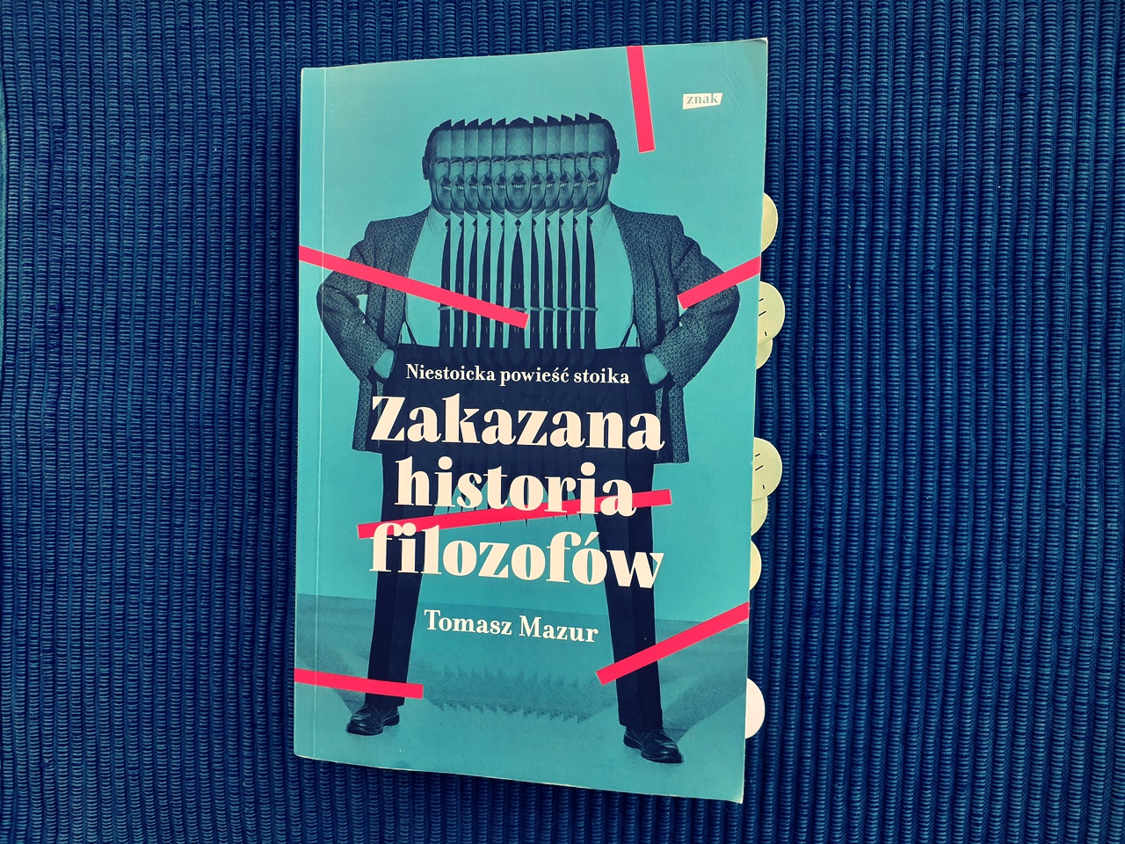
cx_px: 562
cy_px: 422
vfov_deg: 51.4
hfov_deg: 65.3
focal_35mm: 27
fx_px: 877
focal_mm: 3.6
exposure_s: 1/100
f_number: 1.9
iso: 50
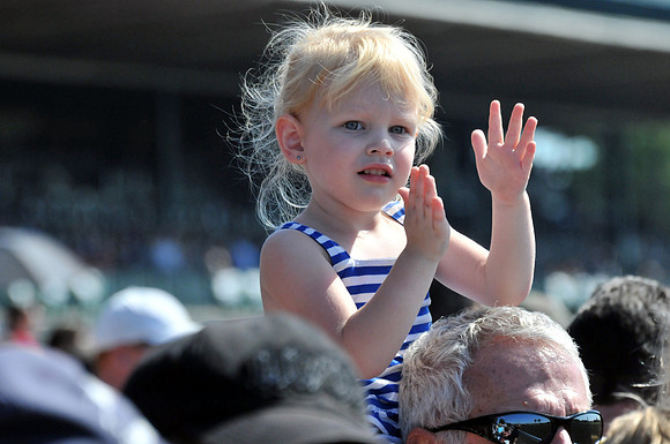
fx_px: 8363
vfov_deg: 3.0
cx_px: 335
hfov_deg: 4.6
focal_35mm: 450
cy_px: 222
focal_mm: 300
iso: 1000
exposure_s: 1/2000
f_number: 8
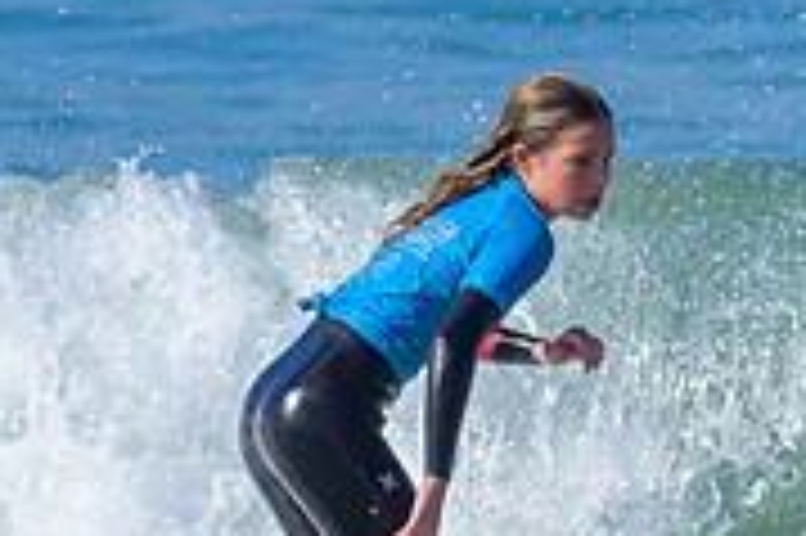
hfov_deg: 0.6
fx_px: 79719
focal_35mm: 3564
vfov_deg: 0.4
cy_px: 494
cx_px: 867
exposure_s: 1/2000
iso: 320
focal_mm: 800
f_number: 6.3
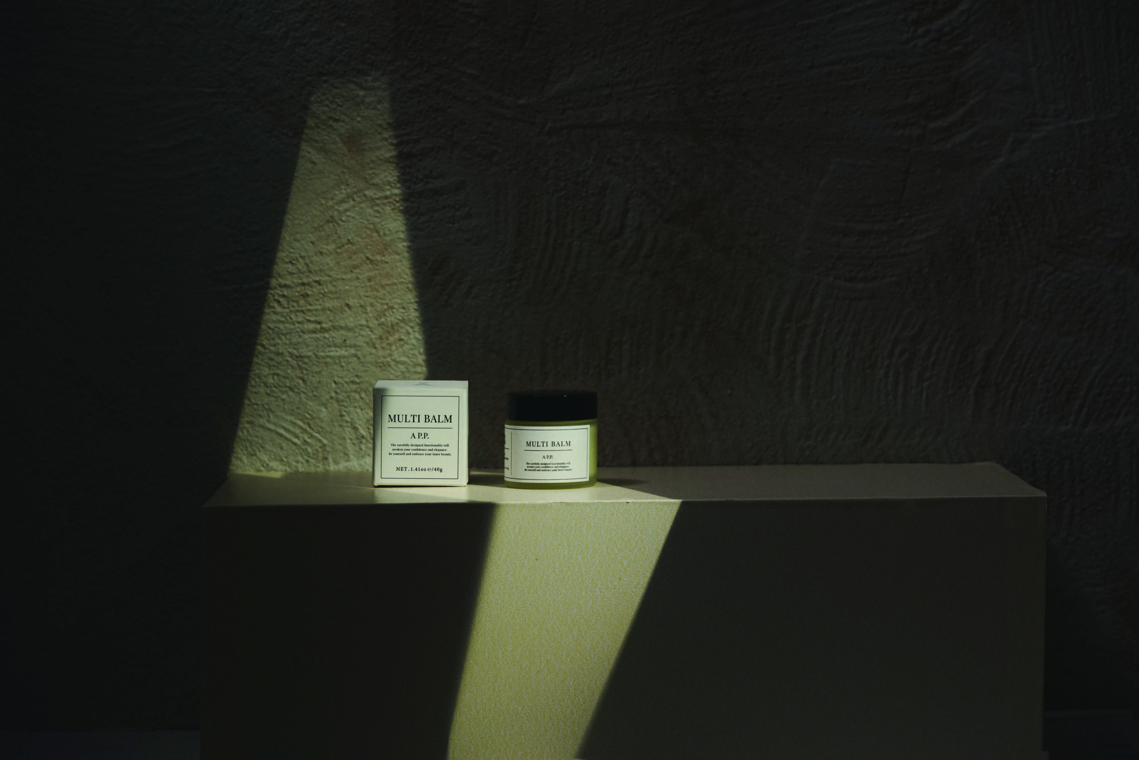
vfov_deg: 10.2
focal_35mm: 135
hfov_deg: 15.2
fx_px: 4273
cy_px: 380
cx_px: 570
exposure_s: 1/160
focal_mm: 135
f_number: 5.6
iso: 100
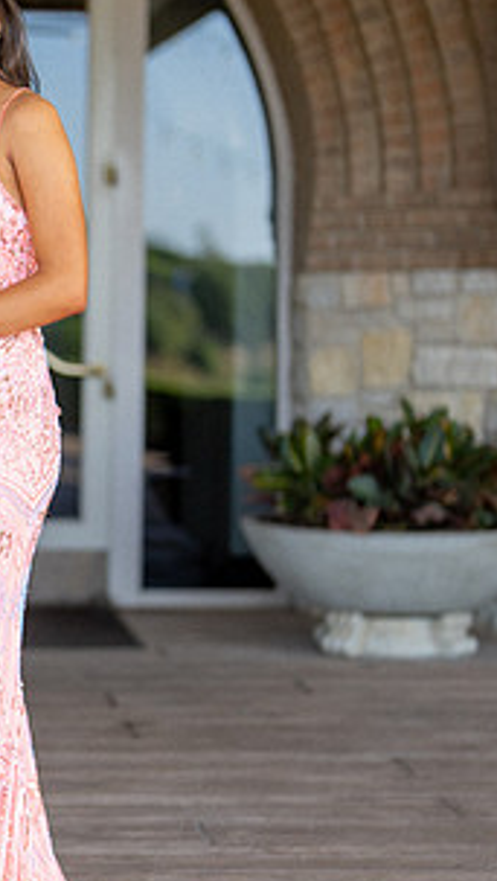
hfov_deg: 10.4
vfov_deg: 18.6
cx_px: -72
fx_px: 2688
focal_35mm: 115
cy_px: 472
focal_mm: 50
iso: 160
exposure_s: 1/1250
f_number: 1.2
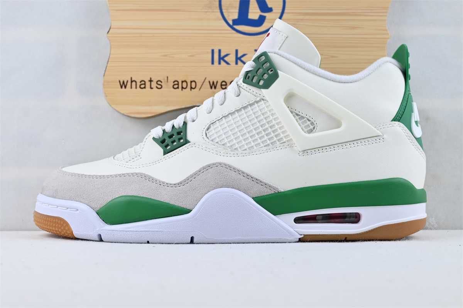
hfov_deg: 41.7
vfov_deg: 28.5
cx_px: 232
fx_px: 608
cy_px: 154
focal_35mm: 47
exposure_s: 1/50
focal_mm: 31.5
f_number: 5
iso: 100
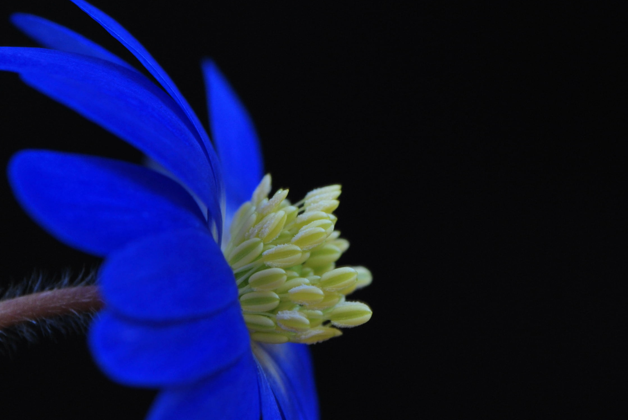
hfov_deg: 8.8
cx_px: 274
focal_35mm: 234
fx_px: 4086
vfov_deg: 5.9
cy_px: 327
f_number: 11
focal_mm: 90
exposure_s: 1
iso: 200
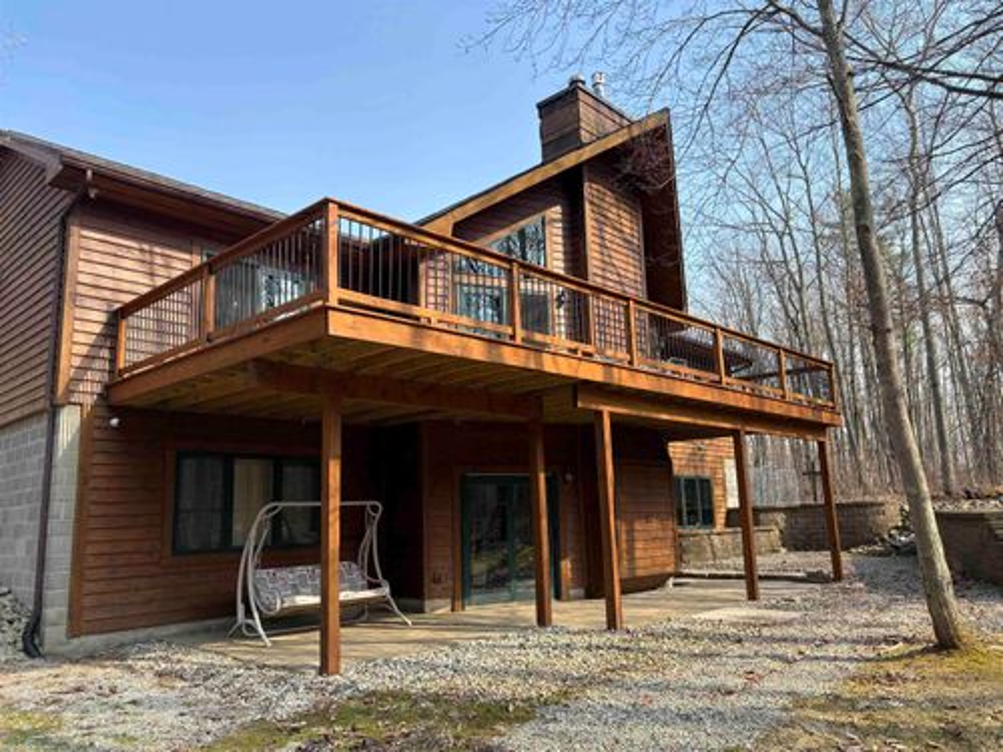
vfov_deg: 53.1
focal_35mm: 26
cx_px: 502
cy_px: 376
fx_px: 753
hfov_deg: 67.3
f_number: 1.6
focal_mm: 5.96
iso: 50
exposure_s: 1/973
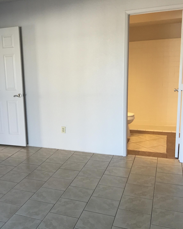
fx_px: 257
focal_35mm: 38
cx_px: 39
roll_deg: +2.0
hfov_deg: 37.9
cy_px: 114
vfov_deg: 47.9
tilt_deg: -10.4
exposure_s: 1/30
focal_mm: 4.15
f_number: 2.2
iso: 32
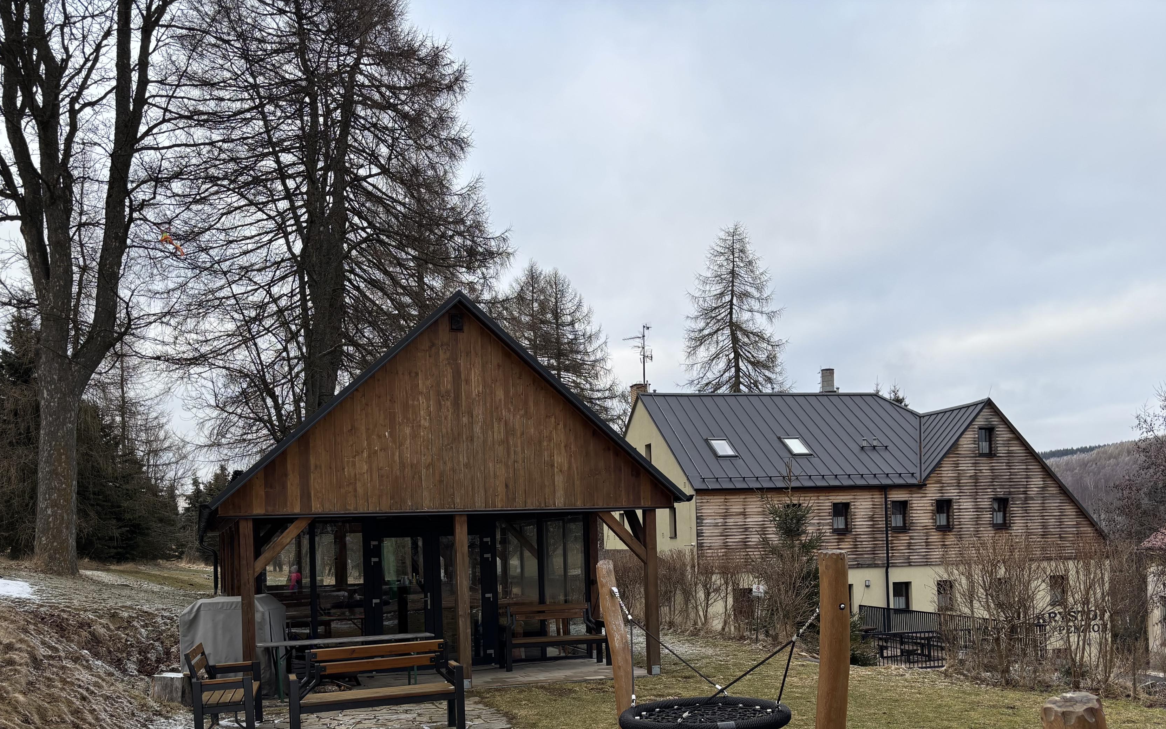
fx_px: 1080
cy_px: 538
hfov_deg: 56.7
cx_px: 544
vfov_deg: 36.5
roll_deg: +1.3
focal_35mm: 34
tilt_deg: -0.5
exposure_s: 1/493
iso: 50
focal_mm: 5.96
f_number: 1.6
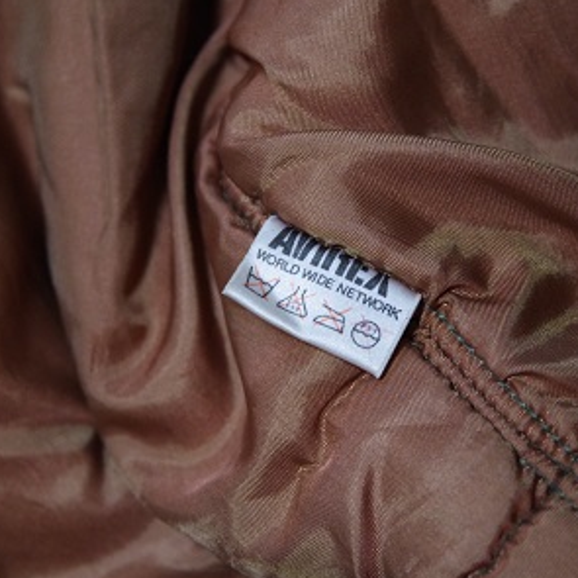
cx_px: 337
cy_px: 318
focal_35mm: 151
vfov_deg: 11.6
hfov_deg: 11.6
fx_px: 2853
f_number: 6.3
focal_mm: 105
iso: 3200
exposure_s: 1/125
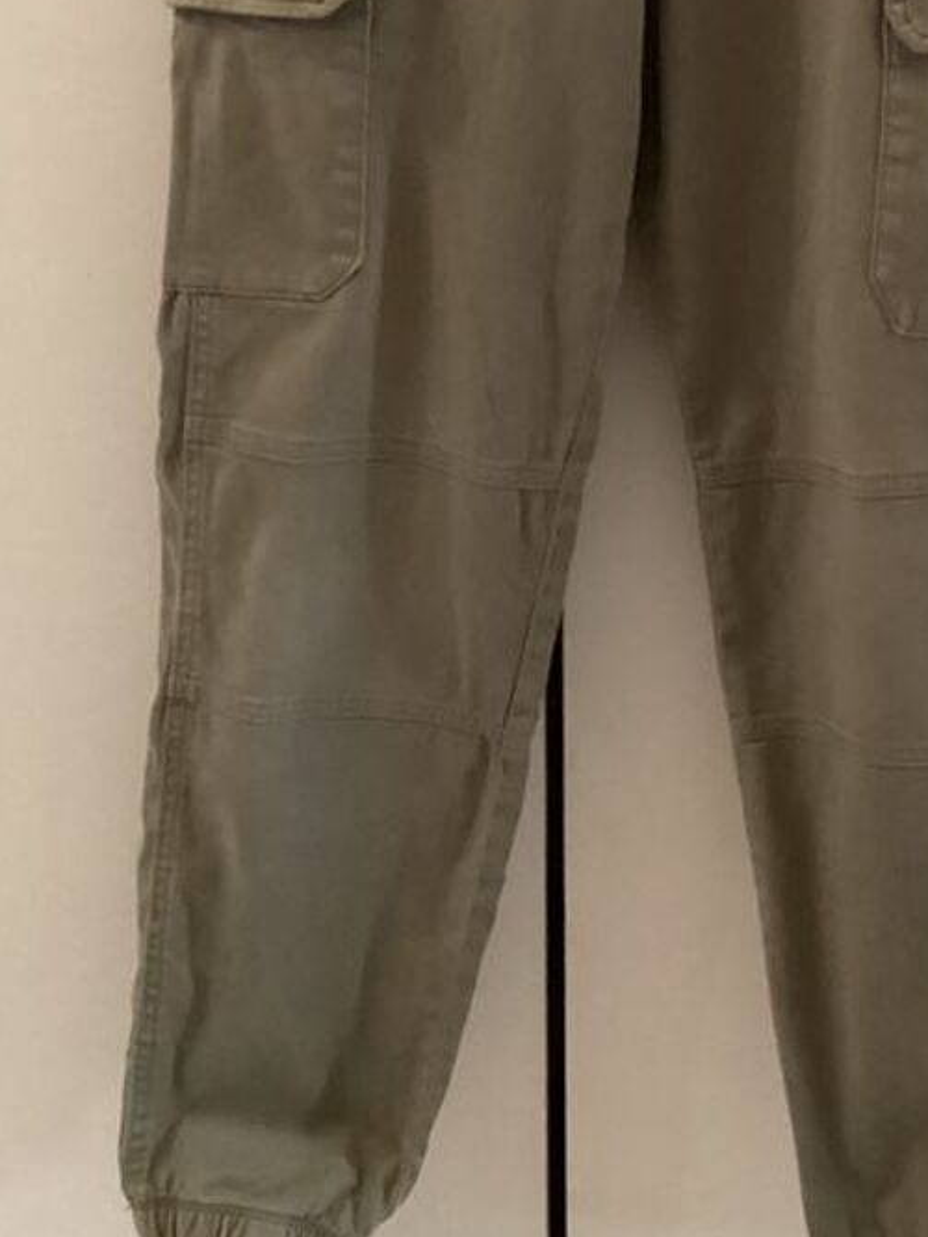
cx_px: 778
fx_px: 2215
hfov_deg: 23.2
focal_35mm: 62
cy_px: 322
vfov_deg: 30.7
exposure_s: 1/20
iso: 640
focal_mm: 3.3
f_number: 2.4
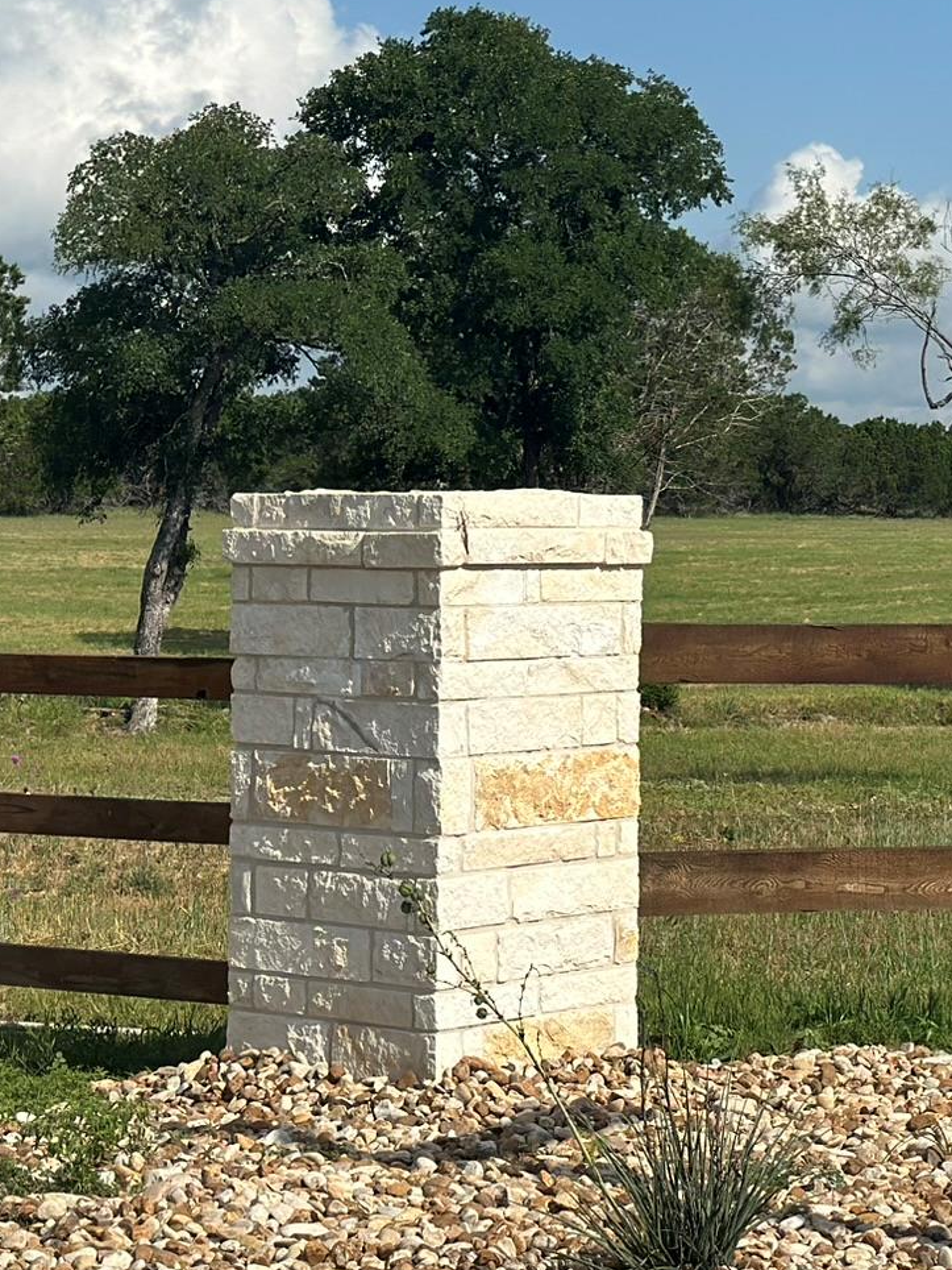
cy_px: 444
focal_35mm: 102
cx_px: 876
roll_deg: -0.7
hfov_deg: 14.3
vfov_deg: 19.2
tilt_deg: +0.2
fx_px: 3740
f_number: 1.78
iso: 100
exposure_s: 1/8929
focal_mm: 6.86
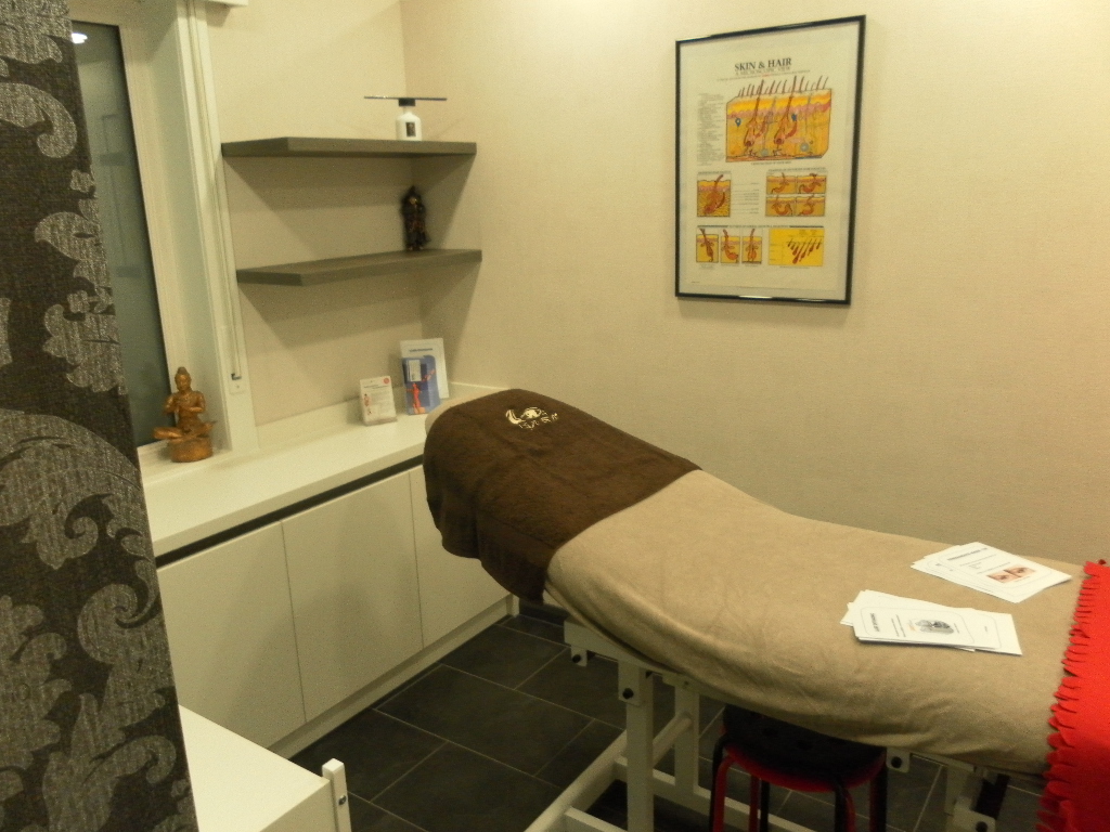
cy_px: 416
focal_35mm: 28
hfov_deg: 63.4
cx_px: 555
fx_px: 898
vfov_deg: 49.7
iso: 250
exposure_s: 1/50
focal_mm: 4.9
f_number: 3.2
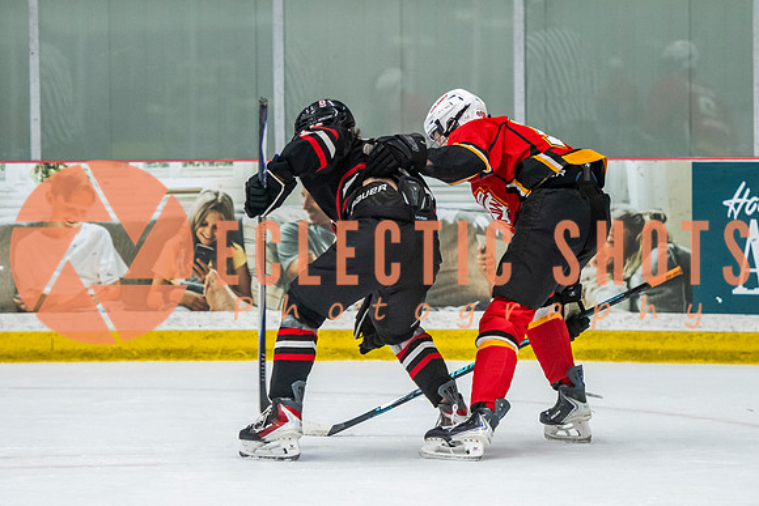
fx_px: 5140
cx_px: 401
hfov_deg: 8.4
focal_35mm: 244
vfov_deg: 5.6
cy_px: 206
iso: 2000
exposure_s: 1/640
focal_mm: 140
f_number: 3.2
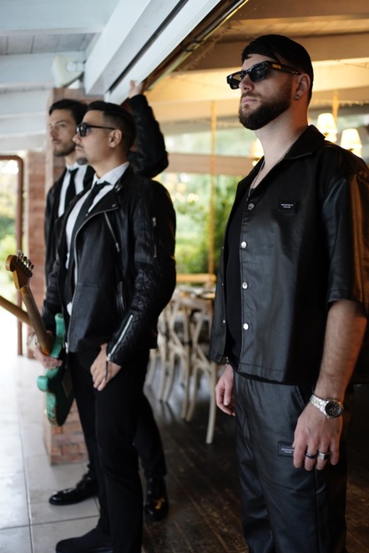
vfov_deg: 50.6
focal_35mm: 38
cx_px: 185
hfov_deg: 35.1
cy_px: 255
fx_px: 584
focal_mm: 35
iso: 1600
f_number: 2
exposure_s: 1/160
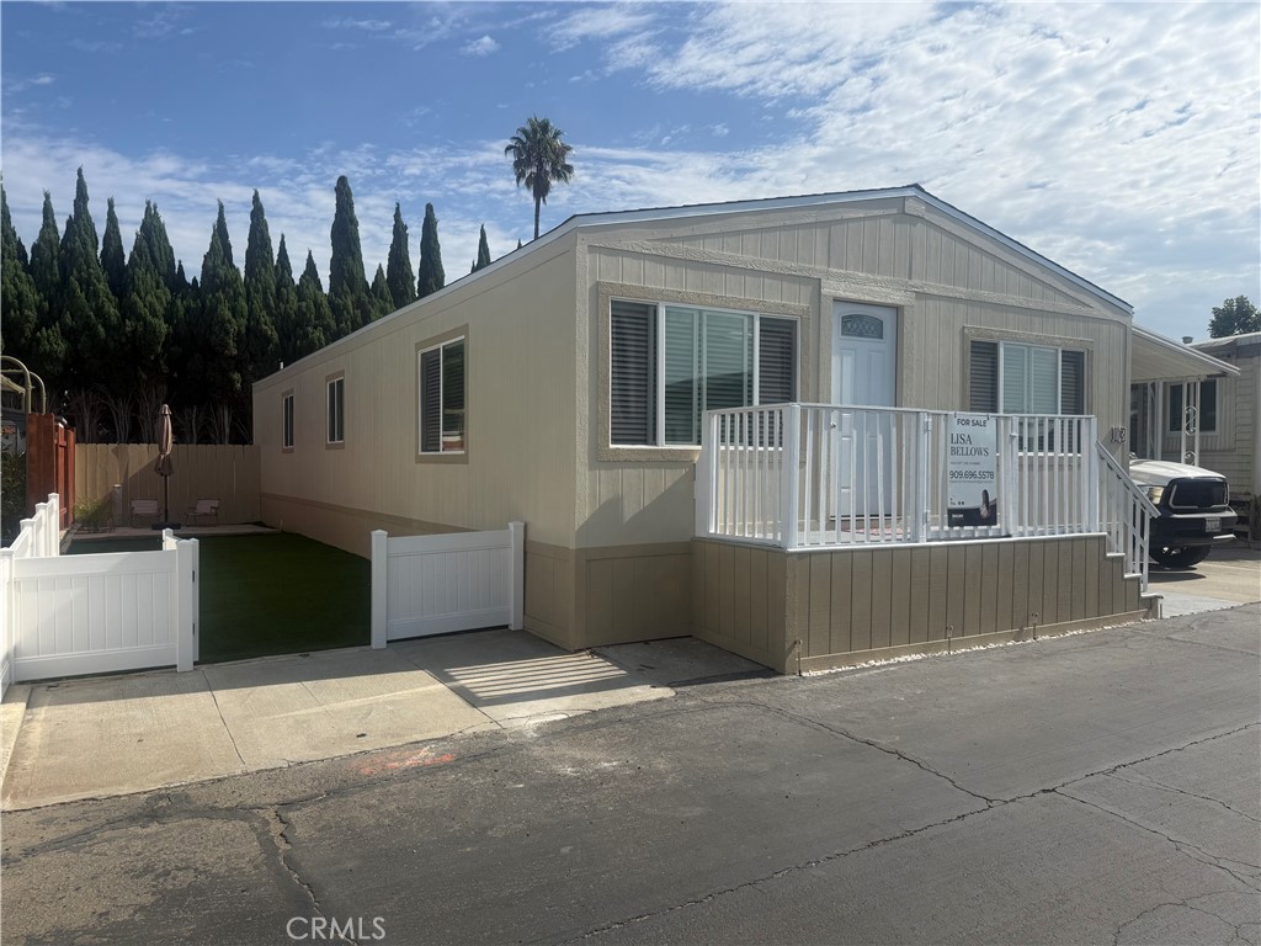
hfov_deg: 71.6
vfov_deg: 56.8
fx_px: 874
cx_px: 630
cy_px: 473
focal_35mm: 24
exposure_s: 1/7353
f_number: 1.78
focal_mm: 6.76
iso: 80
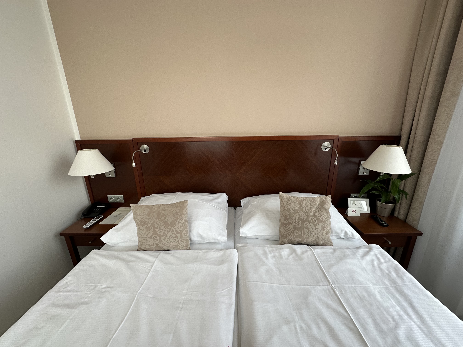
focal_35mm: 14
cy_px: 174
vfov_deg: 85.7
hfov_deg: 102.1
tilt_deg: -16.3
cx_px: 232
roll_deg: +1.8
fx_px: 187
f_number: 2.2
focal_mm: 2.22
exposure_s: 1/100
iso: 100
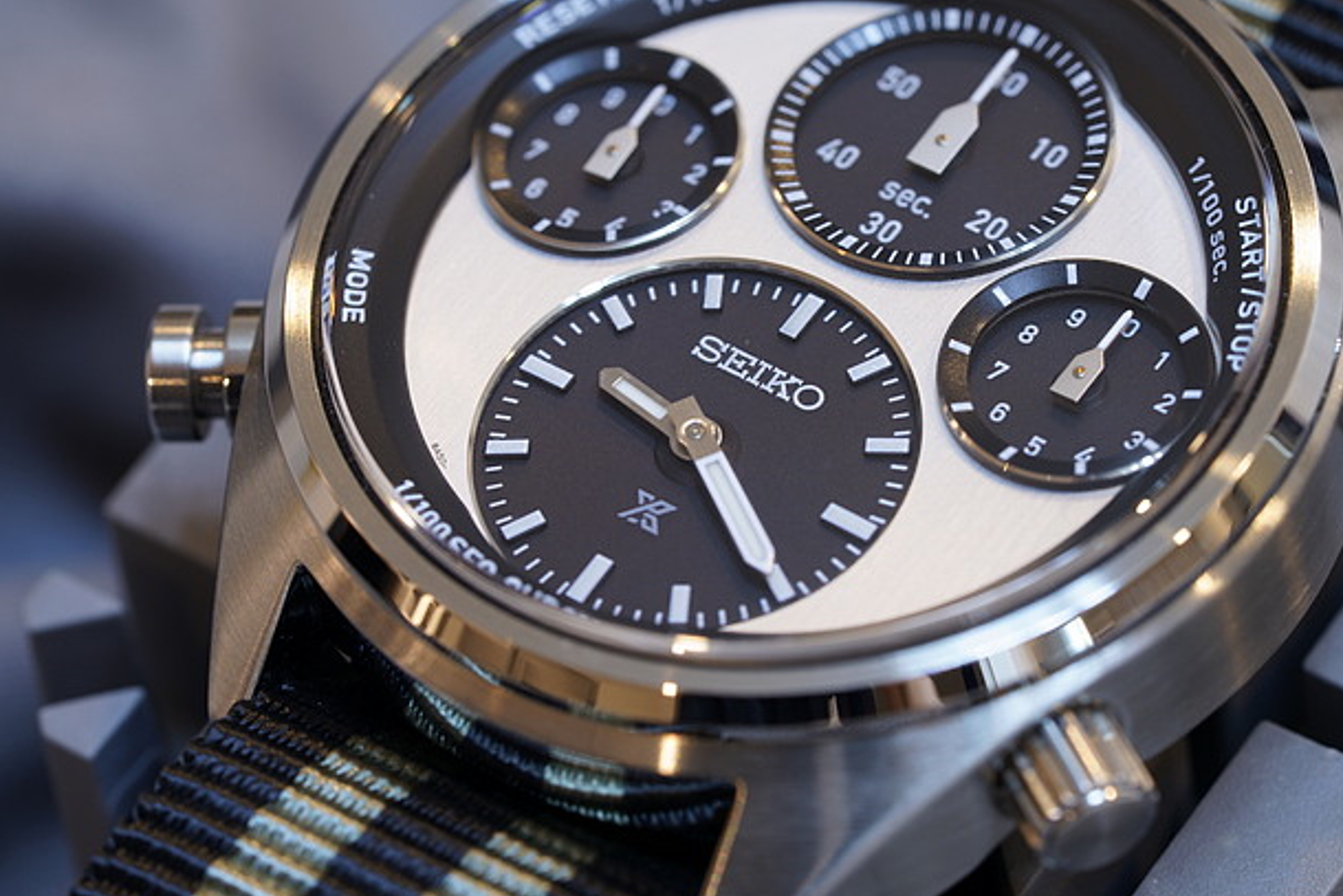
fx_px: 4291
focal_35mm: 115
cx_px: 731
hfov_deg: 17.8
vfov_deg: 11.9
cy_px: 407
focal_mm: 90
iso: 100
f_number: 8
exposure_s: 3
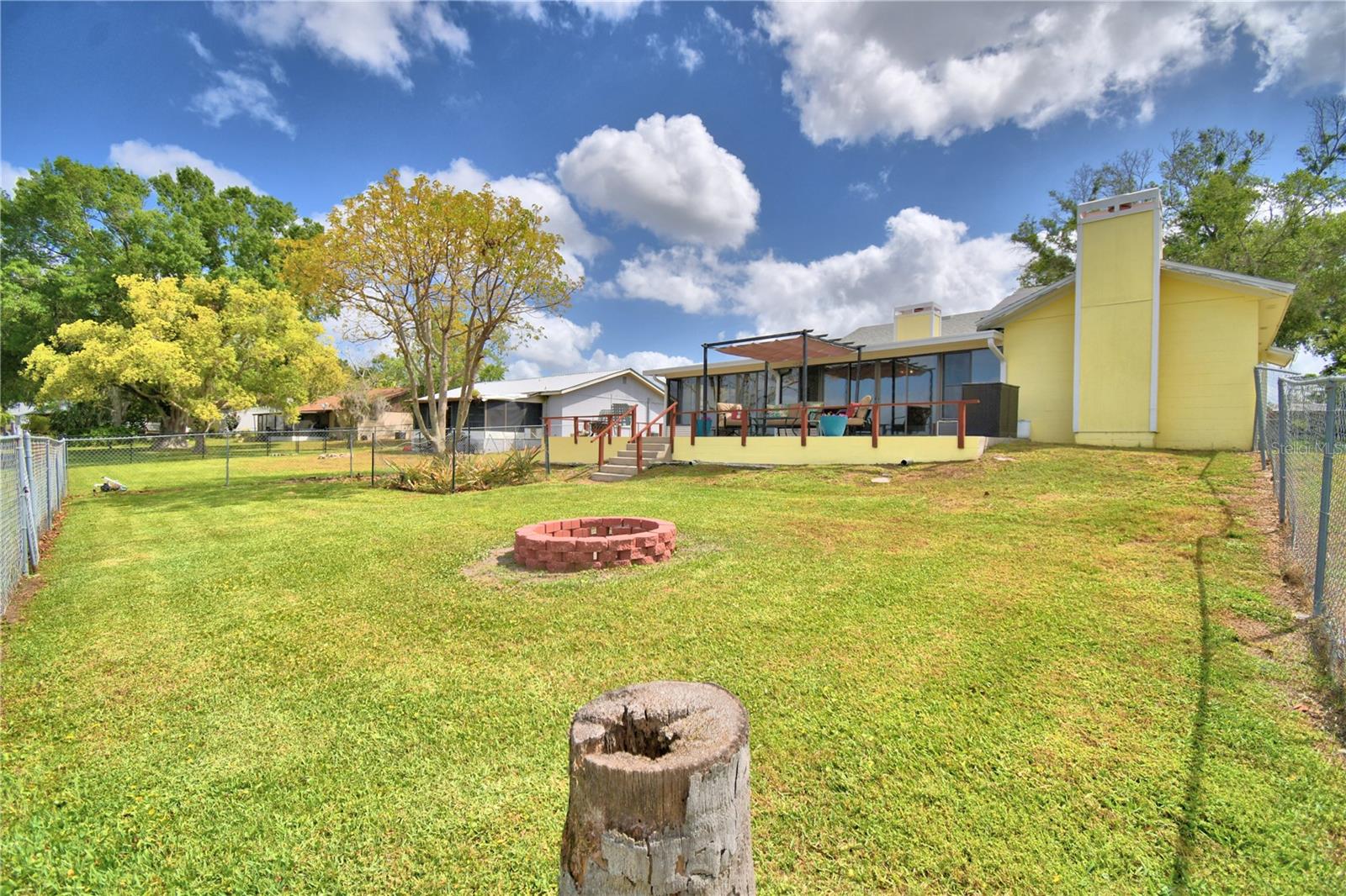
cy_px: 448
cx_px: 673
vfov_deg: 77.3
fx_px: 561
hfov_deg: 100.4
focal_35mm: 15
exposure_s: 1/2000
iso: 100
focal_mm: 10
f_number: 4.5
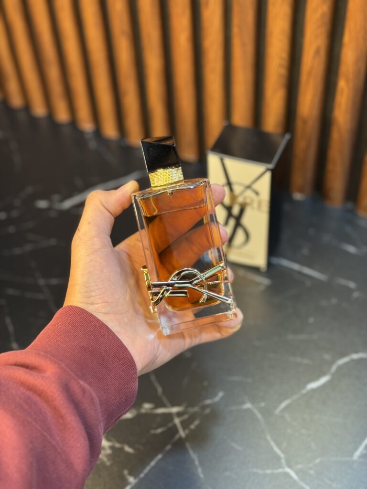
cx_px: 184
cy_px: 244
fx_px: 679
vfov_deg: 39.7
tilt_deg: -45.4
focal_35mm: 48
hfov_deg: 30.3
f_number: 1.78
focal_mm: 6.76
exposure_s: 1/50
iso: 64
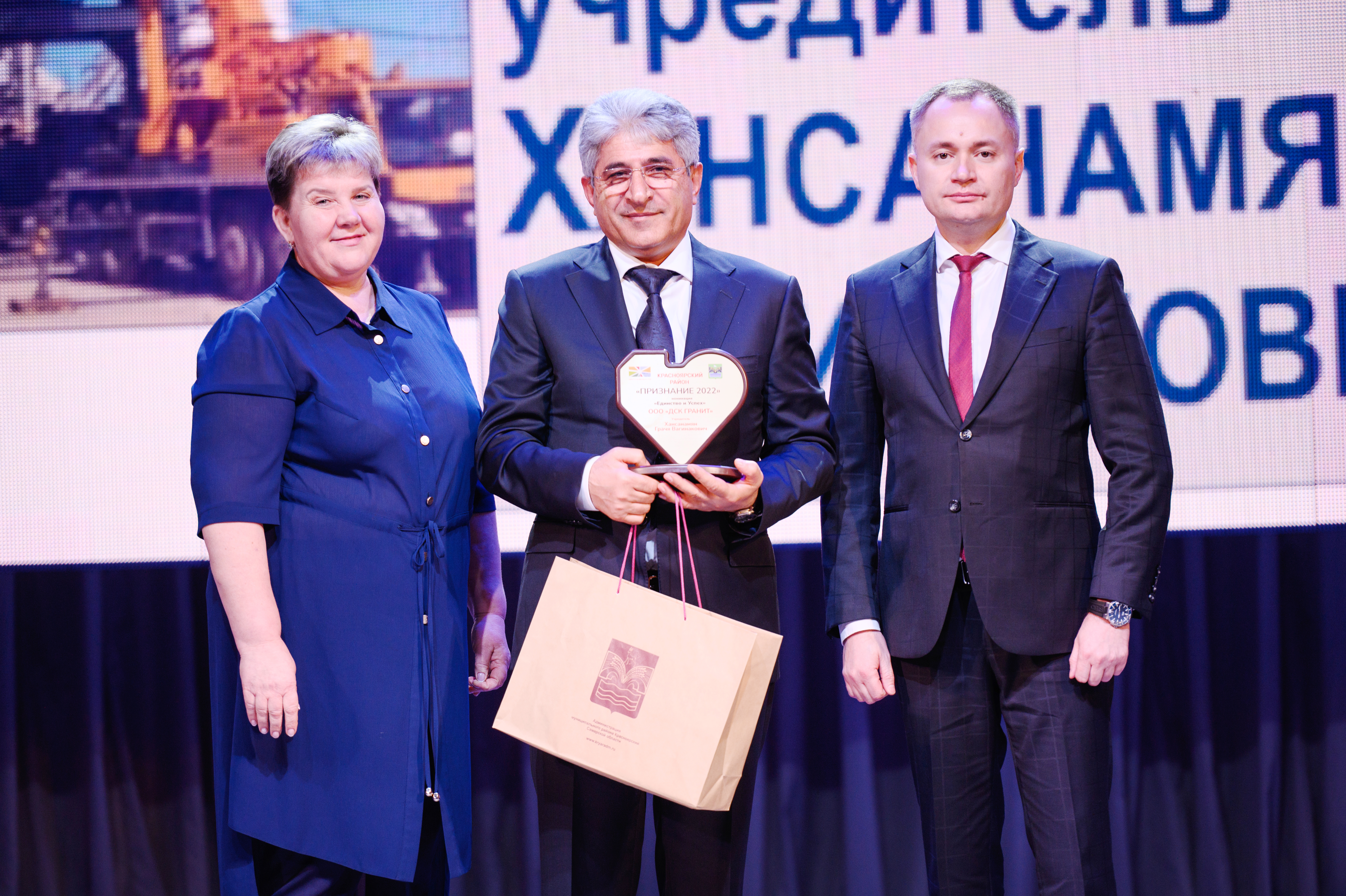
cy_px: 448
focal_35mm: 200
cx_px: 673
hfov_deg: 10.3
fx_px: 7473
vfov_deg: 6.9
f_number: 2.8
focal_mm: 200
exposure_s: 1/250
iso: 400
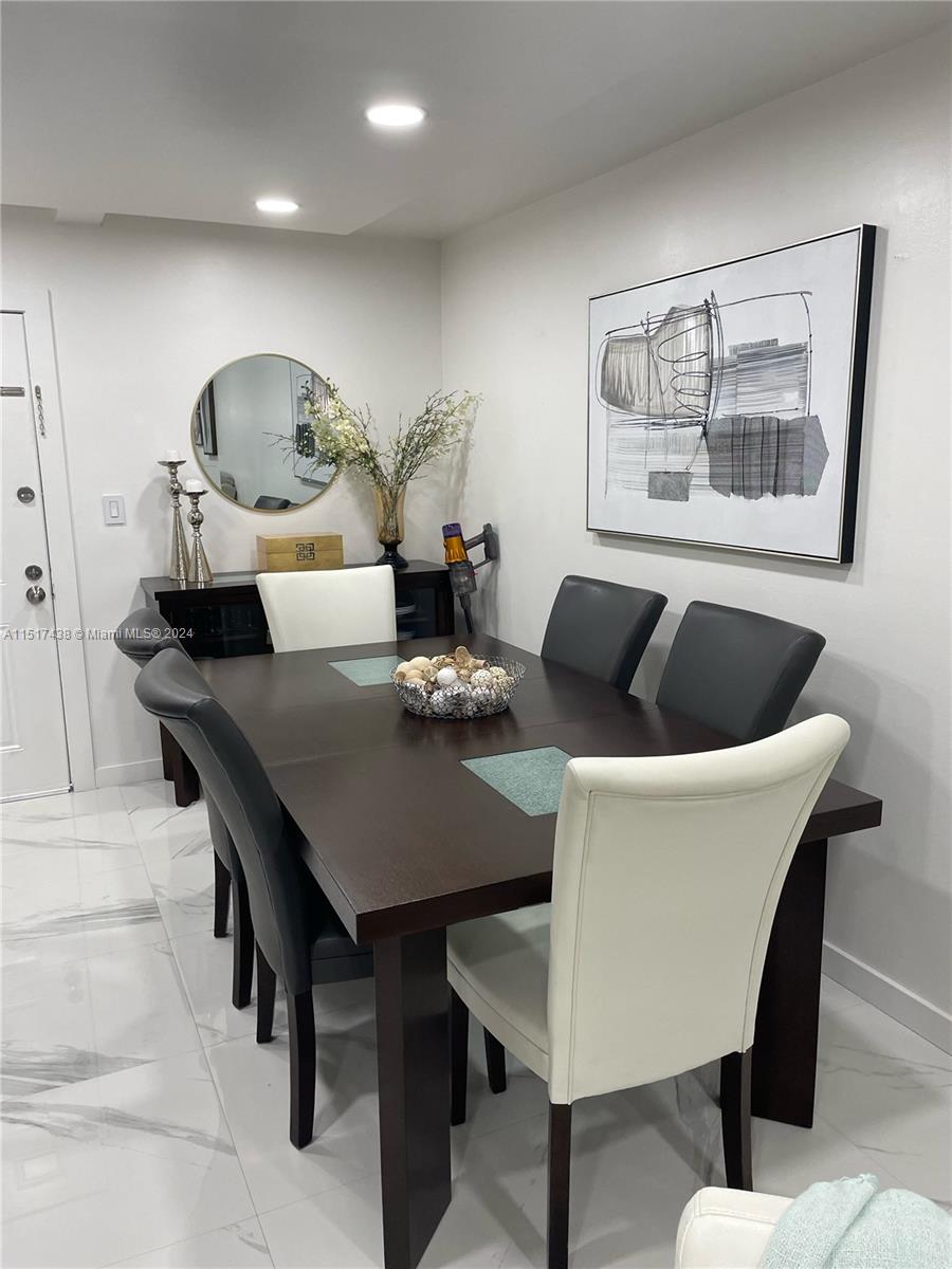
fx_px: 953
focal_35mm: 26
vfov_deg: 67.3
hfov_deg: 53.1
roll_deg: +1.7
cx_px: 476
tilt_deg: -11.1
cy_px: 634
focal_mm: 4.2
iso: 125
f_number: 1.6
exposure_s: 1/120
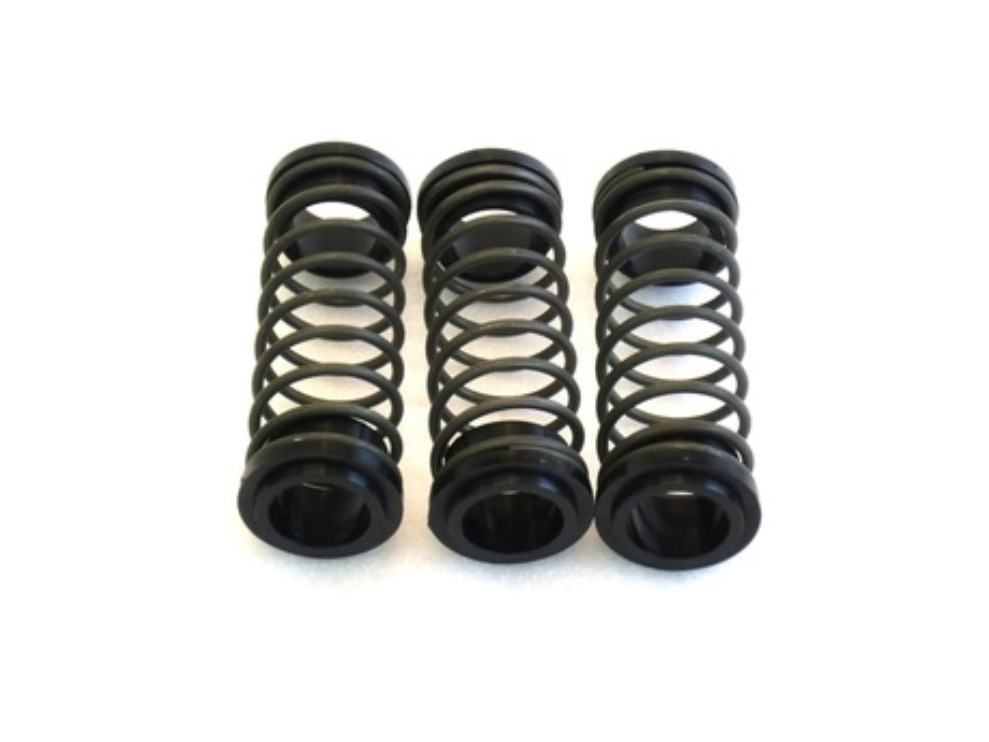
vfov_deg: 20.2
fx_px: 2086
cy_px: 371
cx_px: 494
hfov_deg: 26.7
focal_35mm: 73
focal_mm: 13.02
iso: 200
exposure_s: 1/80
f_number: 4.7
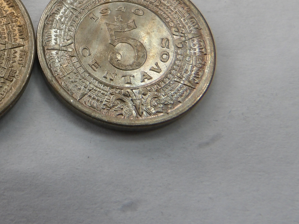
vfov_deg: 27.1
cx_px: 9
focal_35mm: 53
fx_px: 458
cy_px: 51
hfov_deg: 33.5
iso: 100
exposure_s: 1/55
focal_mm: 4.2
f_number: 4.1
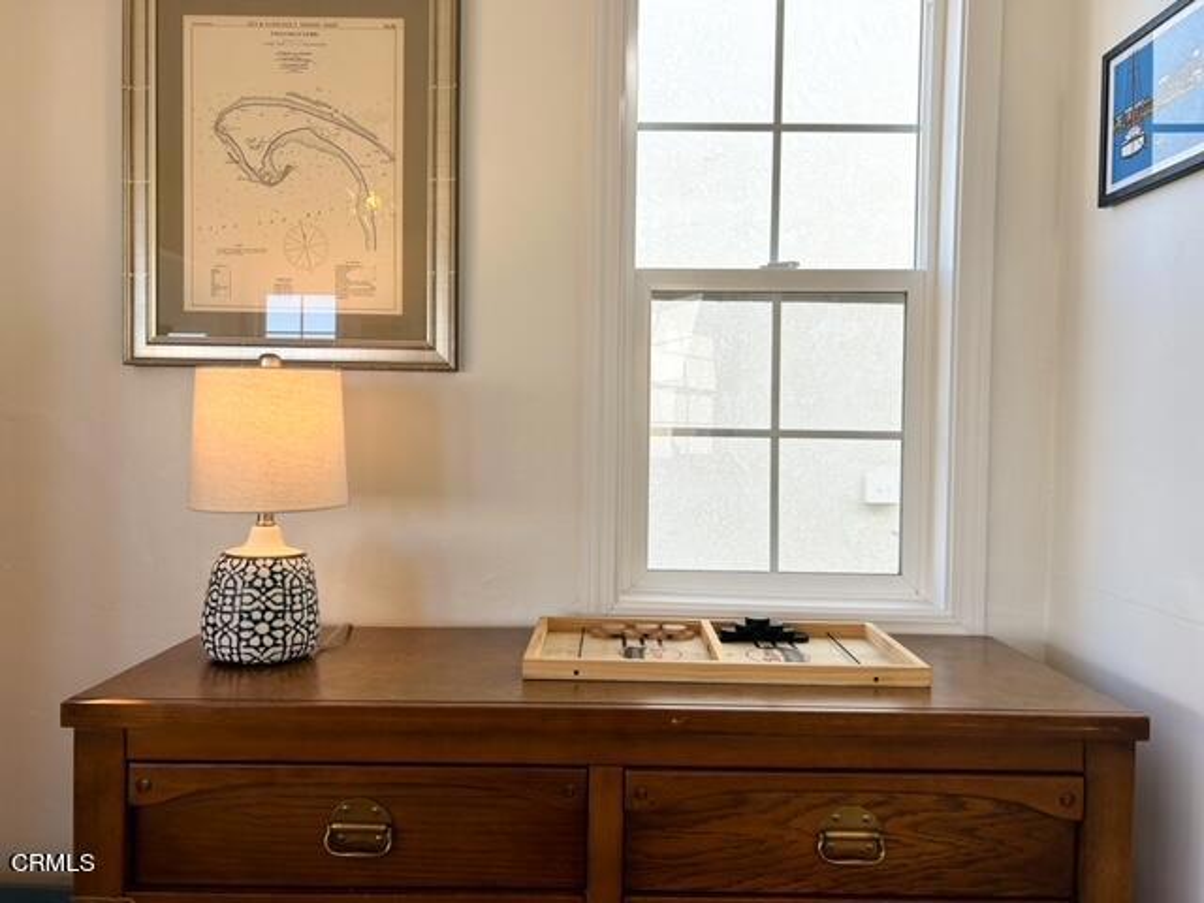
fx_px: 904
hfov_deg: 67.3
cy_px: 452
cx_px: 602
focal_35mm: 26
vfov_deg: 53.1
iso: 50
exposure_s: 1/430
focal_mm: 5.7
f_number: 1.5
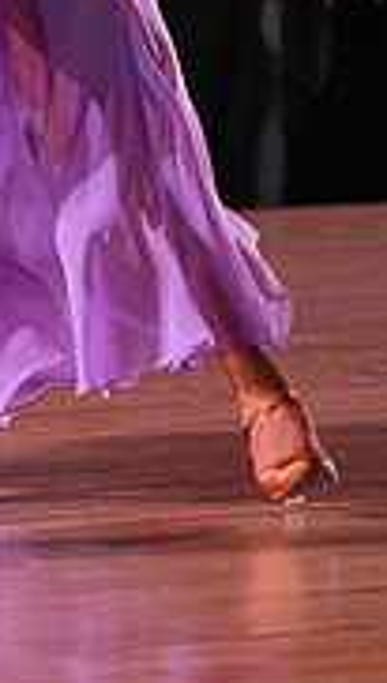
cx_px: -246
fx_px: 8535
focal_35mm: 470
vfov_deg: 4.6
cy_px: -158
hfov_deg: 2.6
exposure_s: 1/500
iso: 2500
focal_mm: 141
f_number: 4
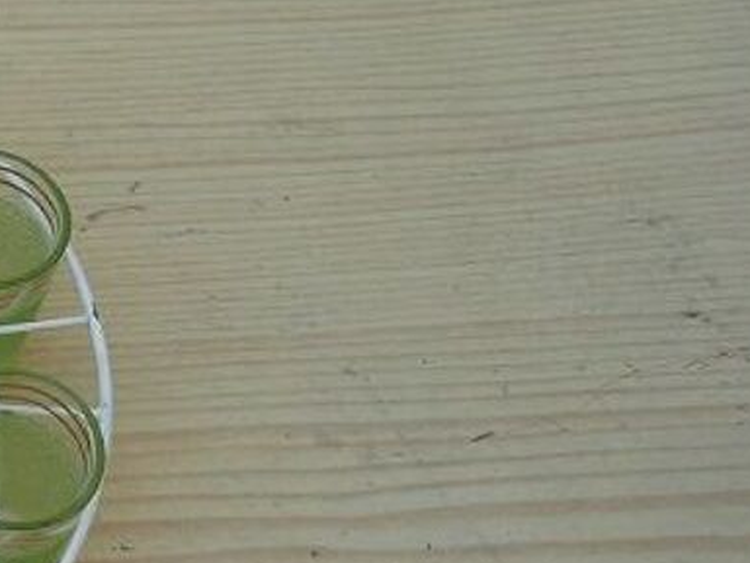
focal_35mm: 86
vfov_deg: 17.2
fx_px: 1863
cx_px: -217
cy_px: 339
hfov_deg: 20.8
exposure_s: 1/200
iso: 80
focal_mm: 5.5
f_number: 2.8
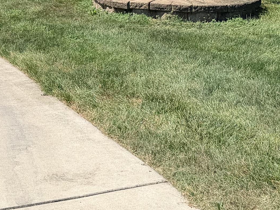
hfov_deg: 21.9
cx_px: 41
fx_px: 712
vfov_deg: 15.8
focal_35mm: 88
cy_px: -72
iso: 80
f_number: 1.78
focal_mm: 6.76
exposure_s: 1/6173
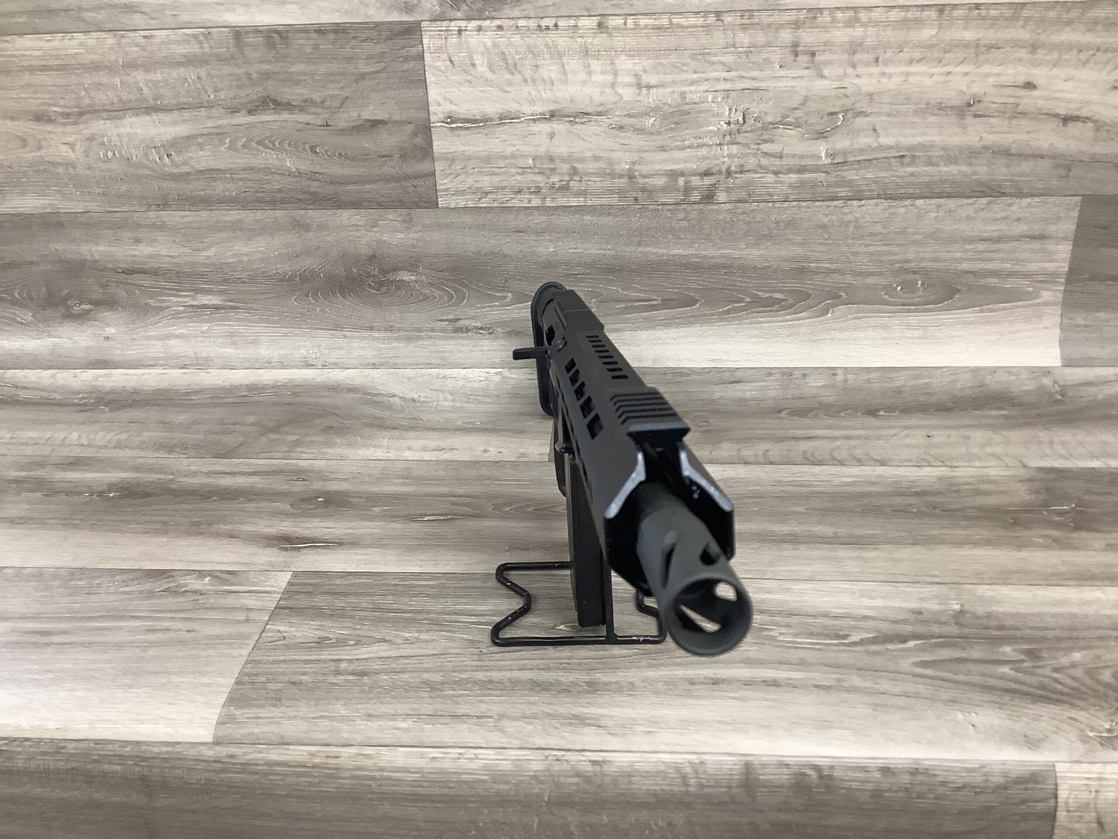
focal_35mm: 31
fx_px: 1001
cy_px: 420
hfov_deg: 58.4
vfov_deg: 45.4
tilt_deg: -27.6
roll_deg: +0.6
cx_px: 559
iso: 125
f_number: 2.4
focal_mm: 3.3
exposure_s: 1/60
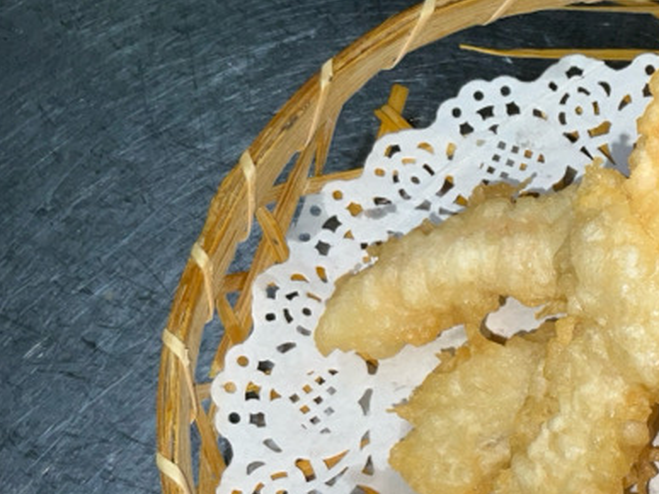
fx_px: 1142
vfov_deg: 24.0
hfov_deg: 30.4
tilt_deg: -68.1
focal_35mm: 60
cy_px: 402
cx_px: 627
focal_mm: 3
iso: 16
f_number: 1.8
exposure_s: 1/242
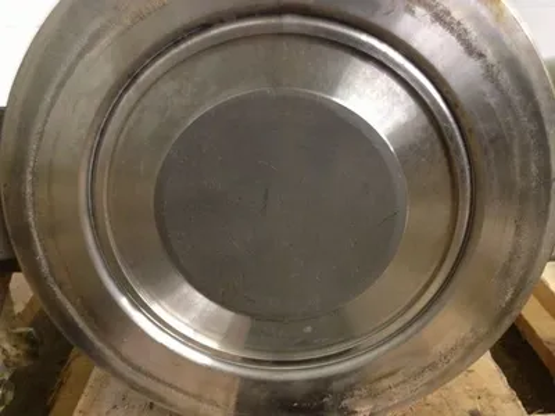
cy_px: 208
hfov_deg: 52.6
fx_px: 561
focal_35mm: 35
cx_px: 278
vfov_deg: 40.7
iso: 320
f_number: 2.4
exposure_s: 1/20
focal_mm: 4.28
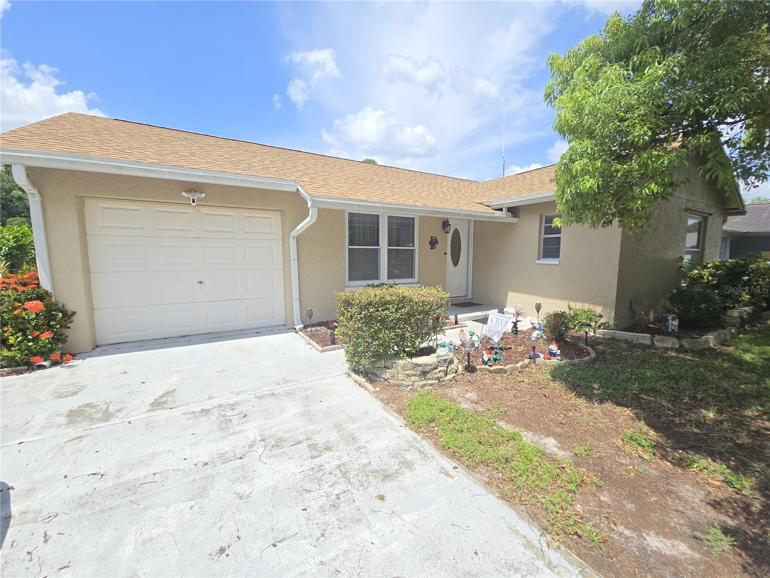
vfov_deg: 89.9
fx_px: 289
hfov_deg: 106.2
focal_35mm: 13
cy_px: 289
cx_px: 385
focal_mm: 2.2
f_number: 2.2
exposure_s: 1/1849
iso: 50
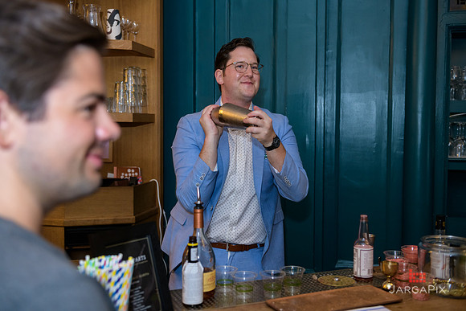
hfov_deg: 48.4
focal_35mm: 40
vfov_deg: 33.4
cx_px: 233
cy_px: 156
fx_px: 518
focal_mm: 40
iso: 1000
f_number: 3.2
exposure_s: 1/125
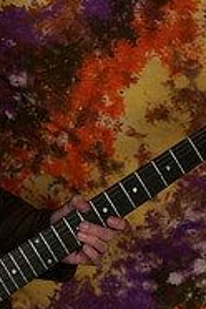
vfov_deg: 7.3
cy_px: 80
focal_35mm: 281
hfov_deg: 4.9
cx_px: -84
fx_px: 2412
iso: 400
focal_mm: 60
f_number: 2.8
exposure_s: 1/25
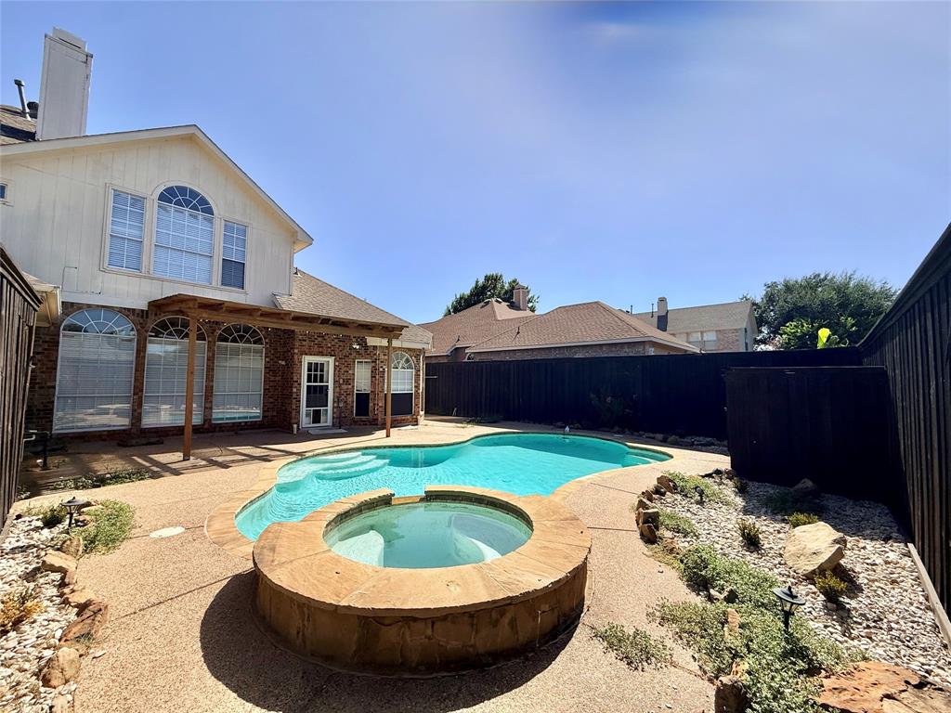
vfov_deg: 85.7
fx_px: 385
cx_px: 476
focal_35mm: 14
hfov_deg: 102.1
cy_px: 356
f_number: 2.2
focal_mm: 2.22
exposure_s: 1/3289
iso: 50
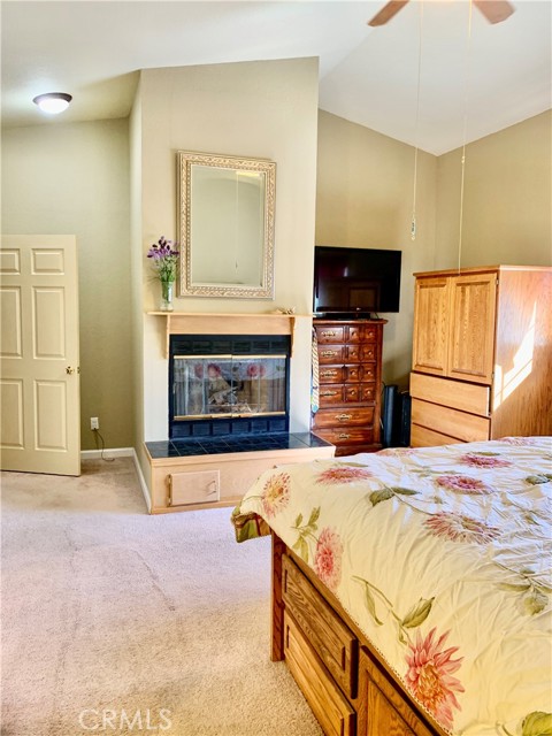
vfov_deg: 67.3
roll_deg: -0.5
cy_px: 368
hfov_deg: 53.1
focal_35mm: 26
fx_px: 553
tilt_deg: -5.1
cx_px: 276
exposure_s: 1/60
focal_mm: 4.25
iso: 200
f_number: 1.8
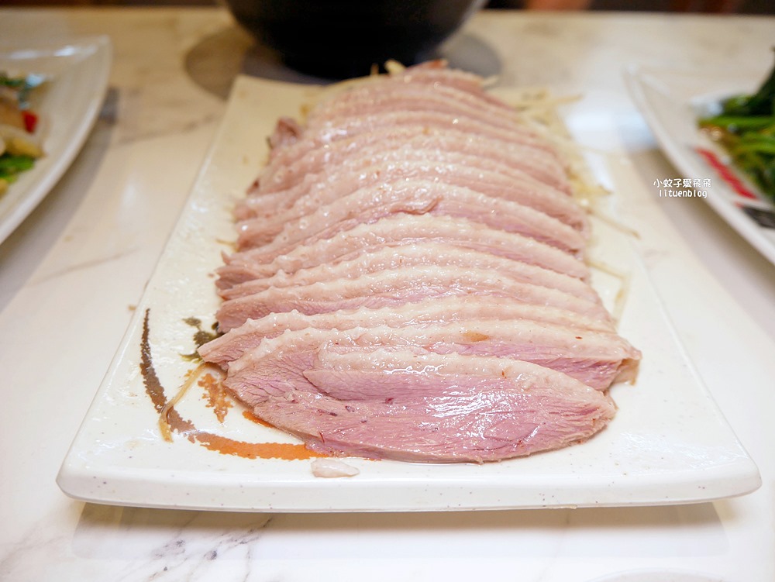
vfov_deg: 49.8
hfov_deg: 63.4
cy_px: 291
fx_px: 627
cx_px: 388
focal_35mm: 28
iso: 200
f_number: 3.5
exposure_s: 1/100
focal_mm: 14
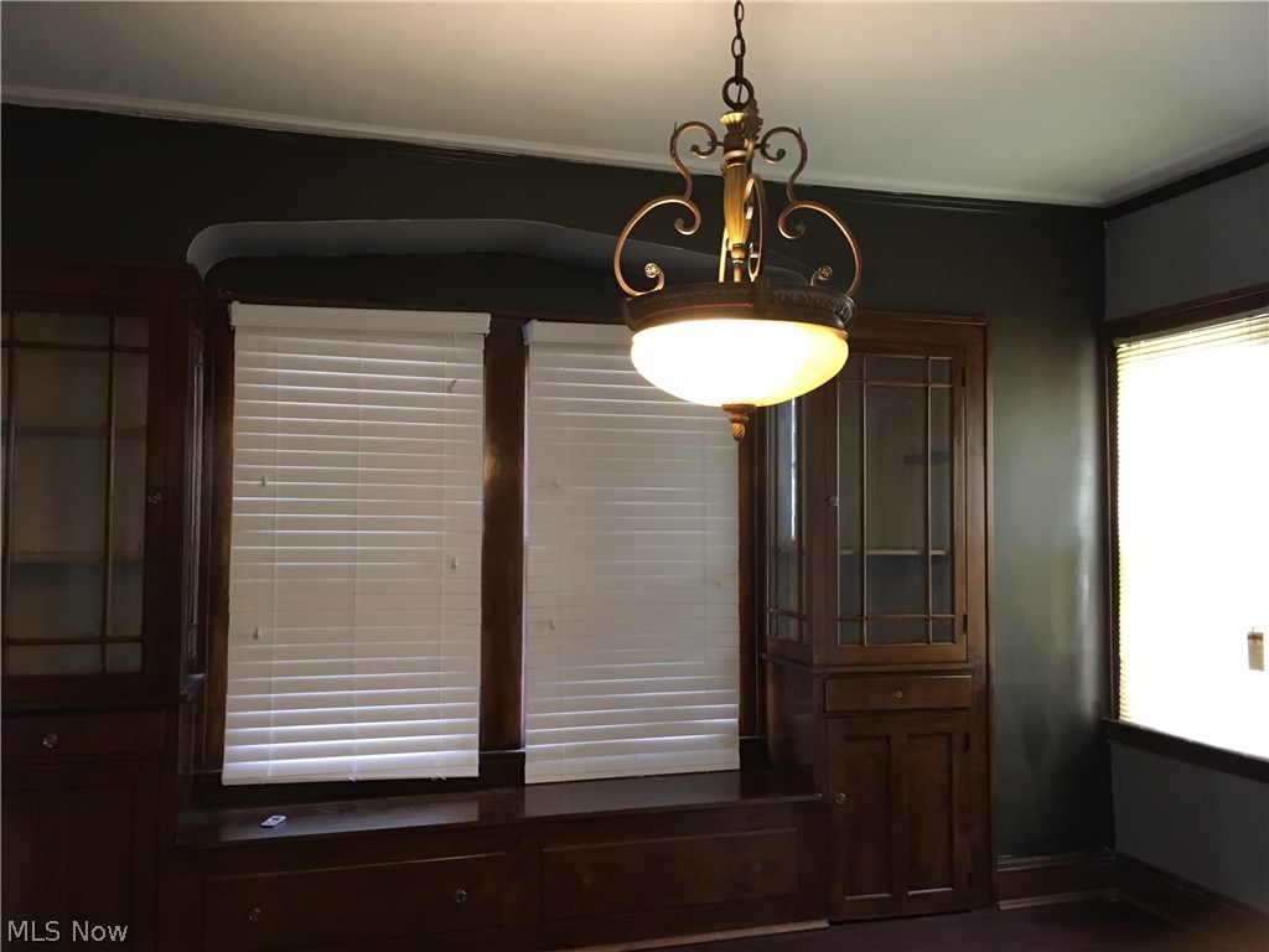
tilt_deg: +3.5
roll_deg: -2.5
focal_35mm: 29
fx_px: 1063
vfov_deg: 48.2
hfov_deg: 61.7
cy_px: 476
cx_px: 634
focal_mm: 4.15
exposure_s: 1/24
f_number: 2.2
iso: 200
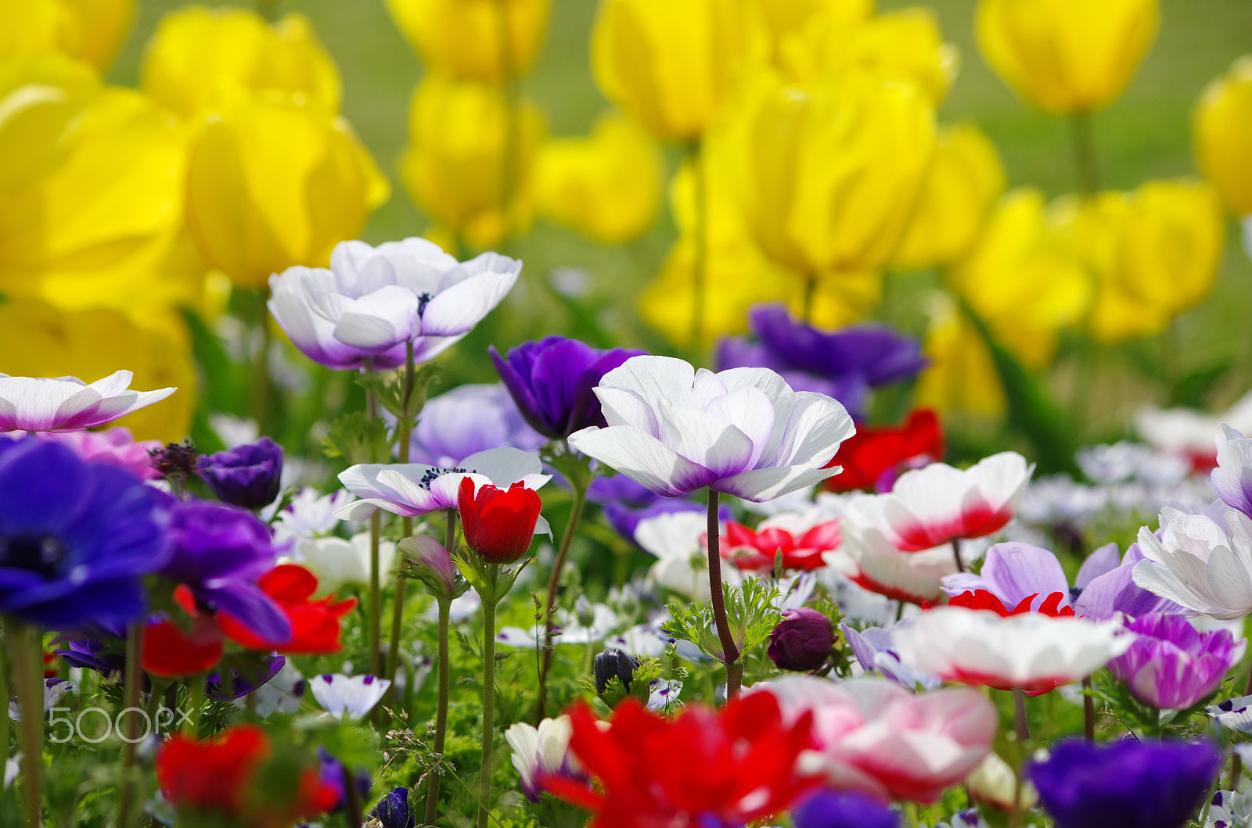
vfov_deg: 11.7
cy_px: 414
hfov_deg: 17.5
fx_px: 4060
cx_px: 626
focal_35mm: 117
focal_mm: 77.5
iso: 200
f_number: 5.6
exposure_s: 1/1250
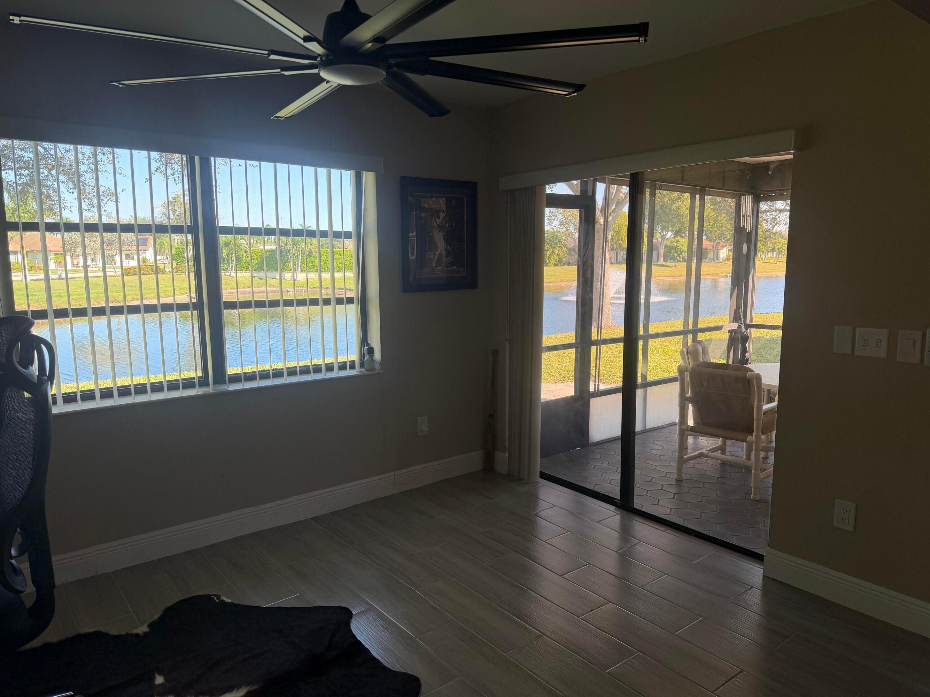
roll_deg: +0.3
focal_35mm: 24
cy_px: 348
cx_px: 465
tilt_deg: -8.1
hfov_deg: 71.6
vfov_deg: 56.8
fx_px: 645
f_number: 1.78
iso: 100
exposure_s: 1/186
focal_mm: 6.76
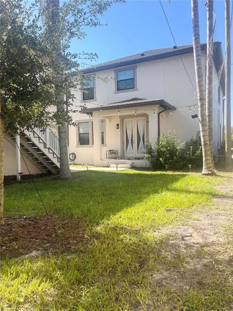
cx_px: 116
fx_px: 233
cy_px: 156
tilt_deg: -2.2
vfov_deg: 67.3
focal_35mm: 26
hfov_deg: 53.1
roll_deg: +2.1
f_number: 1.6
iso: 50
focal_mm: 5.1
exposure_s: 1/1672
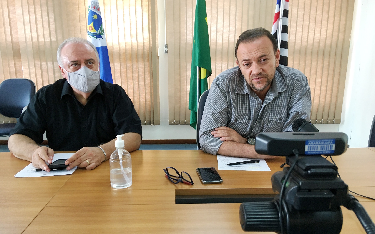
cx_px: 186
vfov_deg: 40.5
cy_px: 134
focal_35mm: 31
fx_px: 317
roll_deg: +1.0
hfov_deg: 61.2
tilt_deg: -14.2
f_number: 2.2
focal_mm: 4.15
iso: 100
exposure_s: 1/30
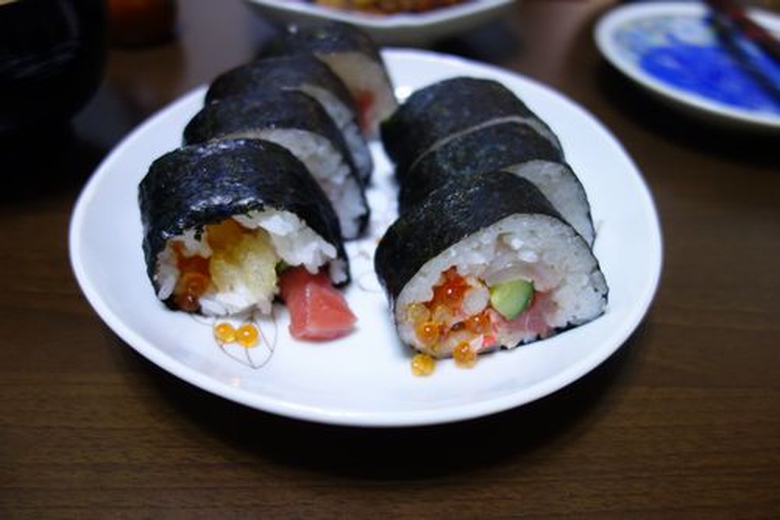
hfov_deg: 65.5
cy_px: 260
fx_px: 606
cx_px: 390
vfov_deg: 46.4
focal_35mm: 28
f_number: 1.8
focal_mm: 10.4
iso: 500
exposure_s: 1/30
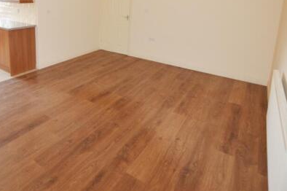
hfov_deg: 69.2
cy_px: 34
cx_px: 93
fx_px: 199
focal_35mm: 25
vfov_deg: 47.9
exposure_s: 1/80
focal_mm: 10
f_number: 4
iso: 400
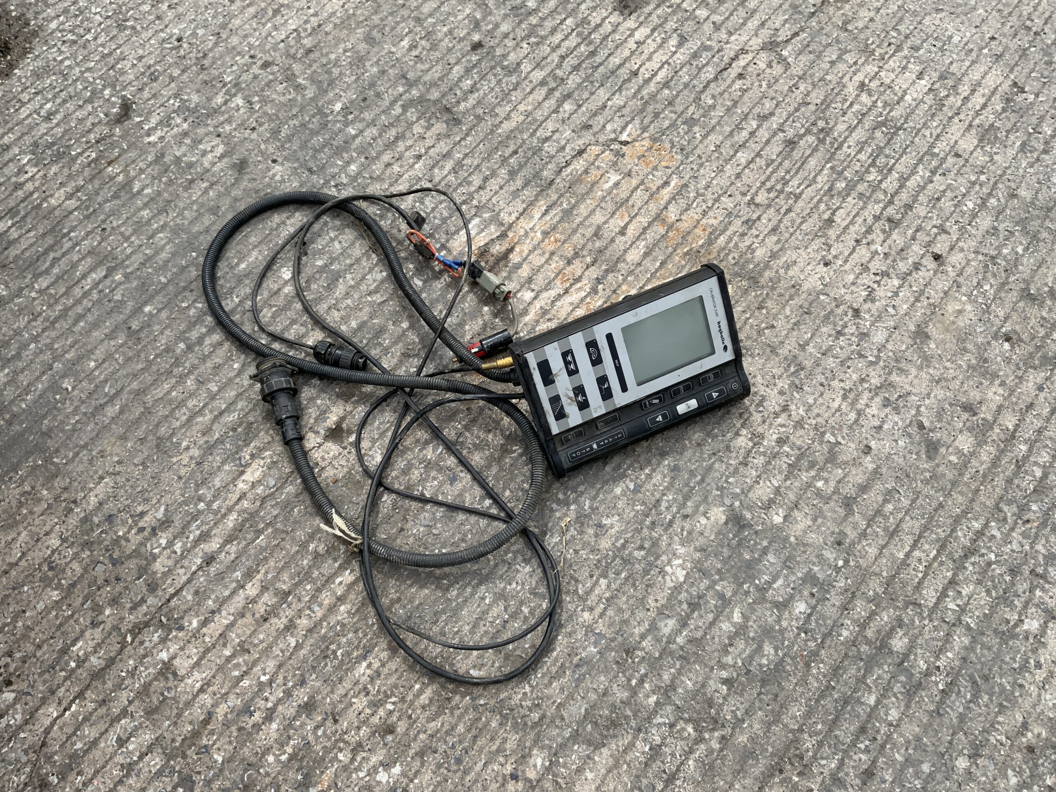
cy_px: 396
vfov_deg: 48.2
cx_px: 528
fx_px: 885
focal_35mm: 29
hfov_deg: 61.7
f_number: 1.8
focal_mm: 3
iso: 16
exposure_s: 1/1279
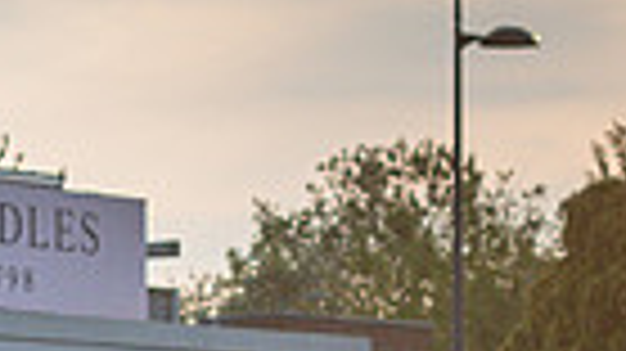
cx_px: -123
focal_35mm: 370
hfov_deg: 5.8
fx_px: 6138
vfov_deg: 3.2
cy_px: 759
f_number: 3.5
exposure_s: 1/4000
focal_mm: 50
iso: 640
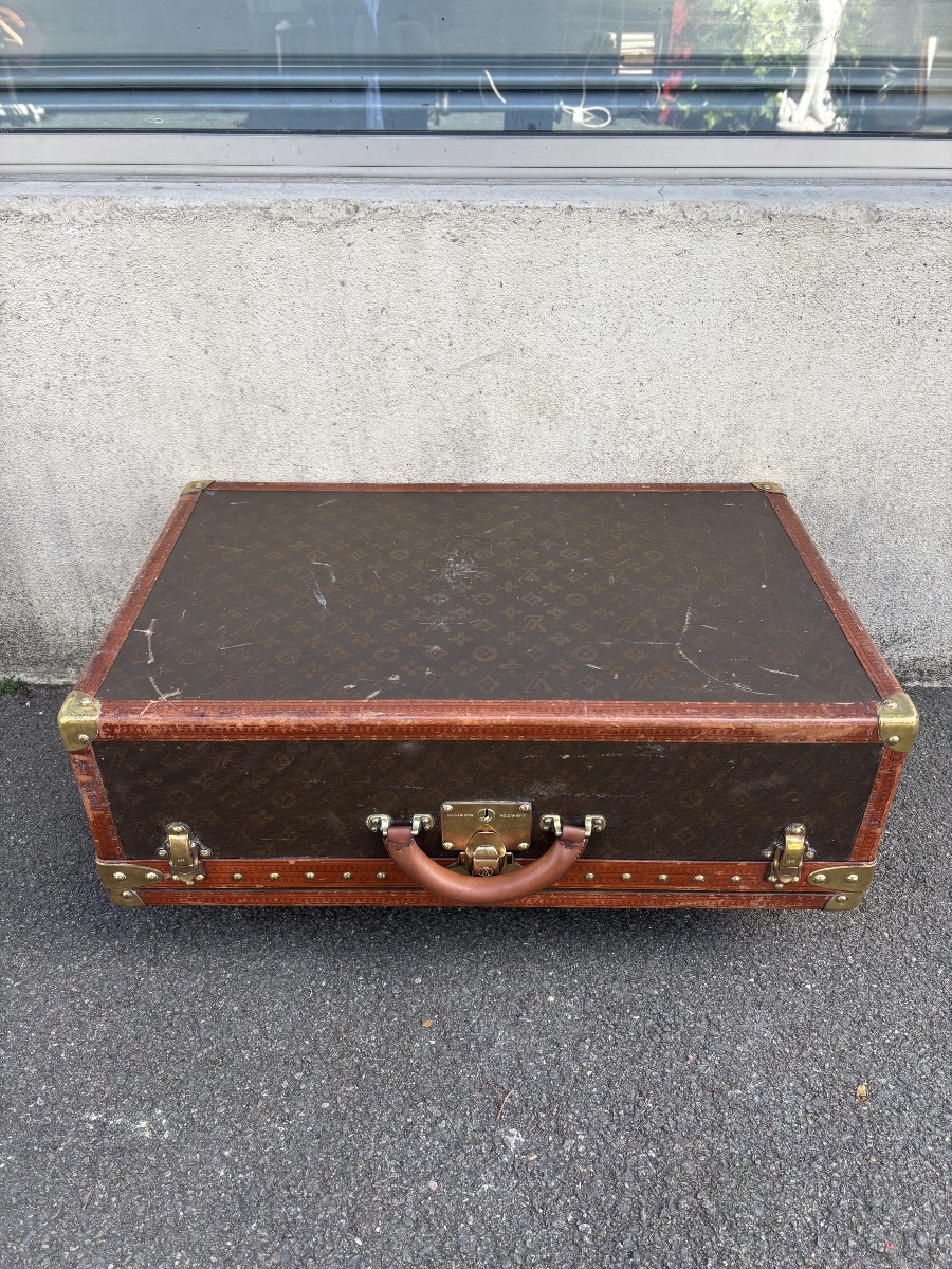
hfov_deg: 53.1
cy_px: 634
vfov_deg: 67.3
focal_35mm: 26
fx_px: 953
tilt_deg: -37.8
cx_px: 476
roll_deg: -1.4
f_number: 1.6
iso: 50
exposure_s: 1/305
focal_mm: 5.96
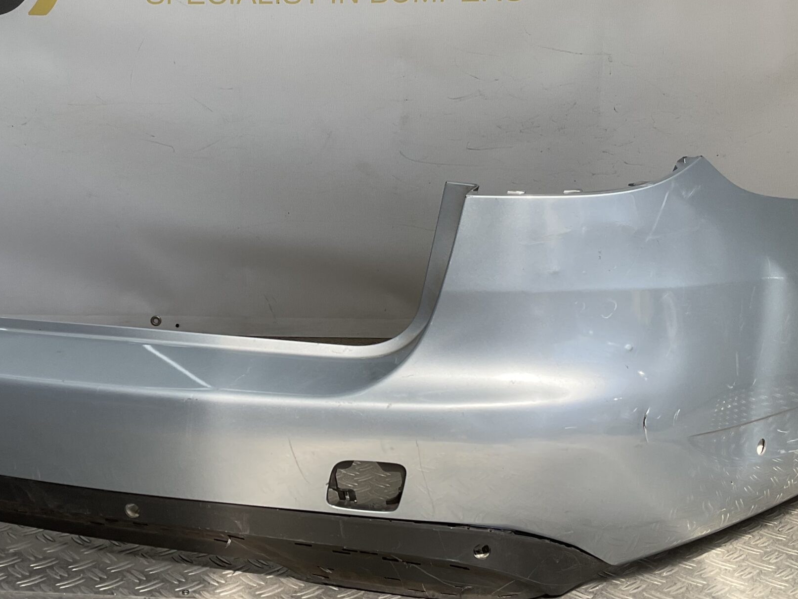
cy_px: 235
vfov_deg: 31.4
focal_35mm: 46
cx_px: 336
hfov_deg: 41.1
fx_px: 1060
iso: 16
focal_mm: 3
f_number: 1.8
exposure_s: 1/491
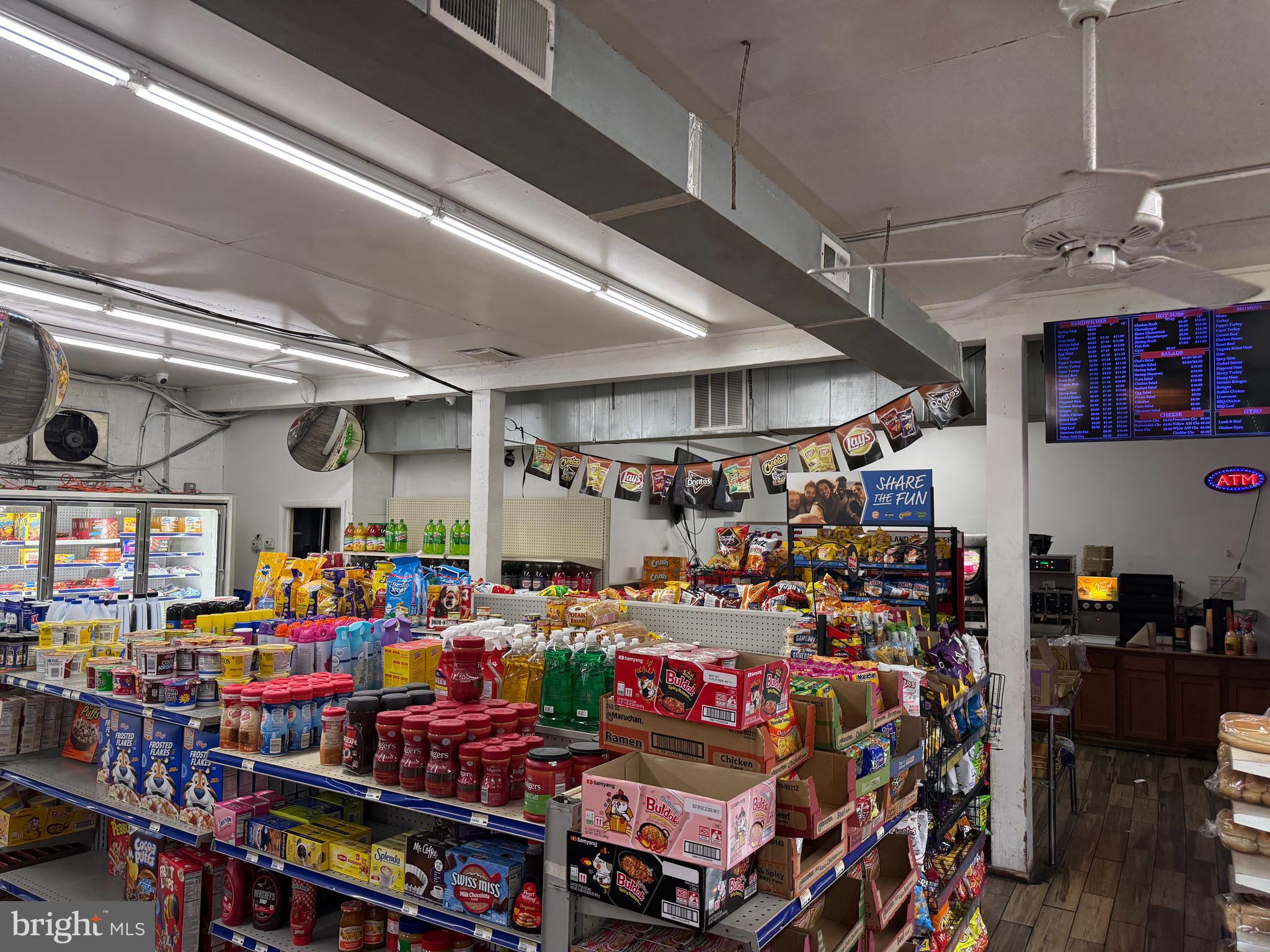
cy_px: 476
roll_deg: -1.2
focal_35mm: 24
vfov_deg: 56.8
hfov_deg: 71.6
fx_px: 881
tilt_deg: +5.4
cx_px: 635
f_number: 1.78
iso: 250
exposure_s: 1/120
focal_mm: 6.76
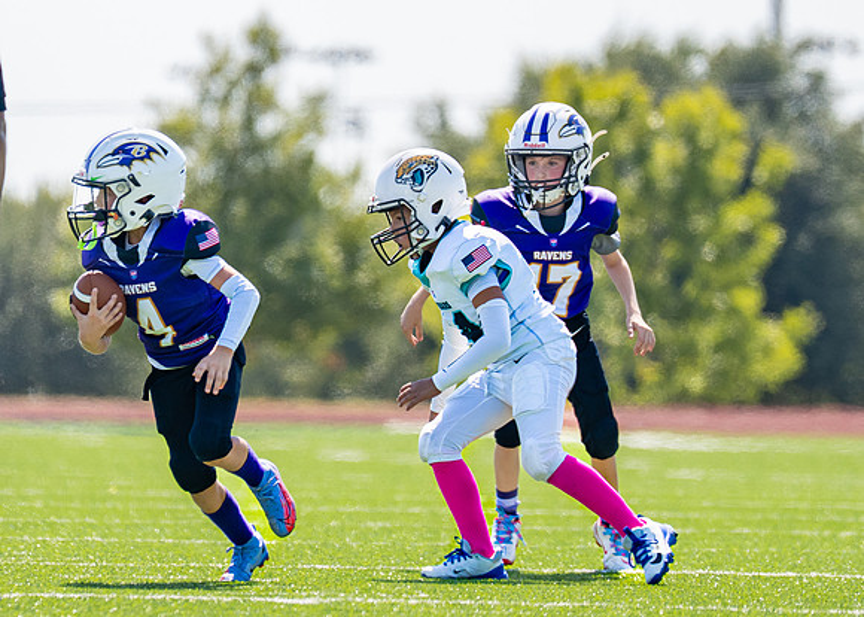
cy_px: 261
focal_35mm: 501
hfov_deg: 4.0
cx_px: 359
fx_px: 12282
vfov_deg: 2.9
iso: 125
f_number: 2.8
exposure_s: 1/2000
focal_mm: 200
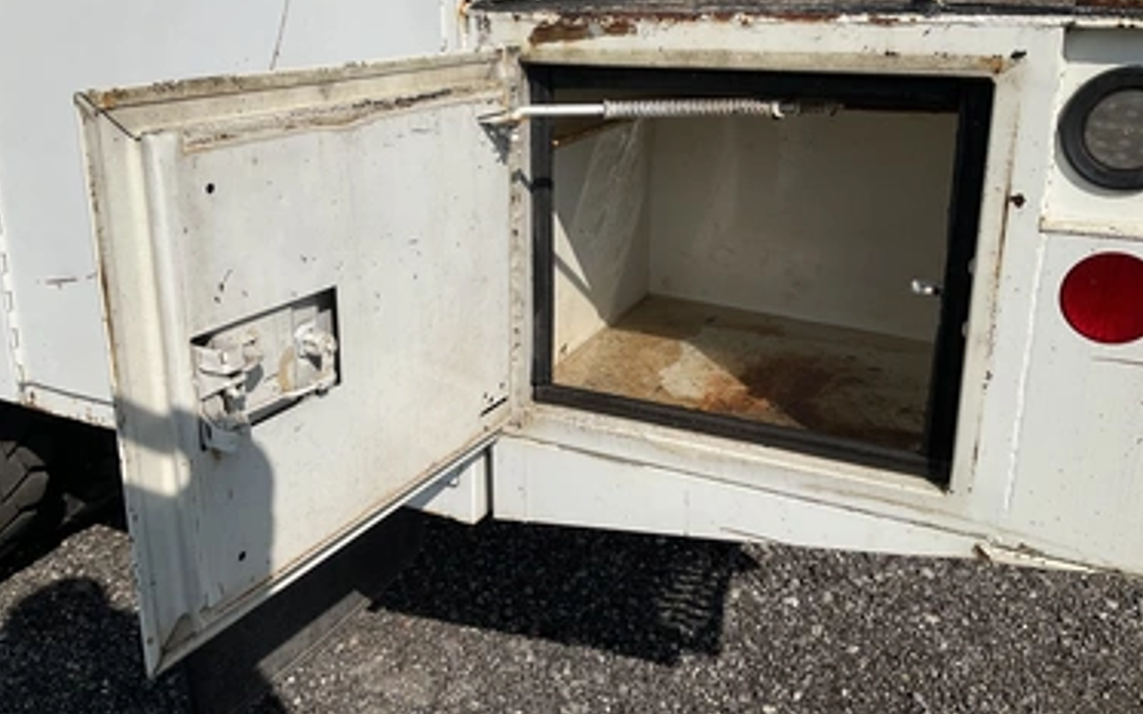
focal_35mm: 33
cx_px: 533
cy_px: 270
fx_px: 1028
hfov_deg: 58.1
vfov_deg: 38.1
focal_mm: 3
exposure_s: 1/4405
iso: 25
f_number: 1.8
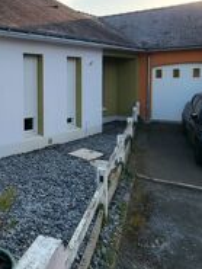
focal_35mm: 30
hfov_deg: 40.8
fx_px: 233
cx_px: -1
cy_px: 94
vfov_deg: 58.8
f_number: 2.2
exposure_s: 1/518
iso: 32
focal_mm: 1.74
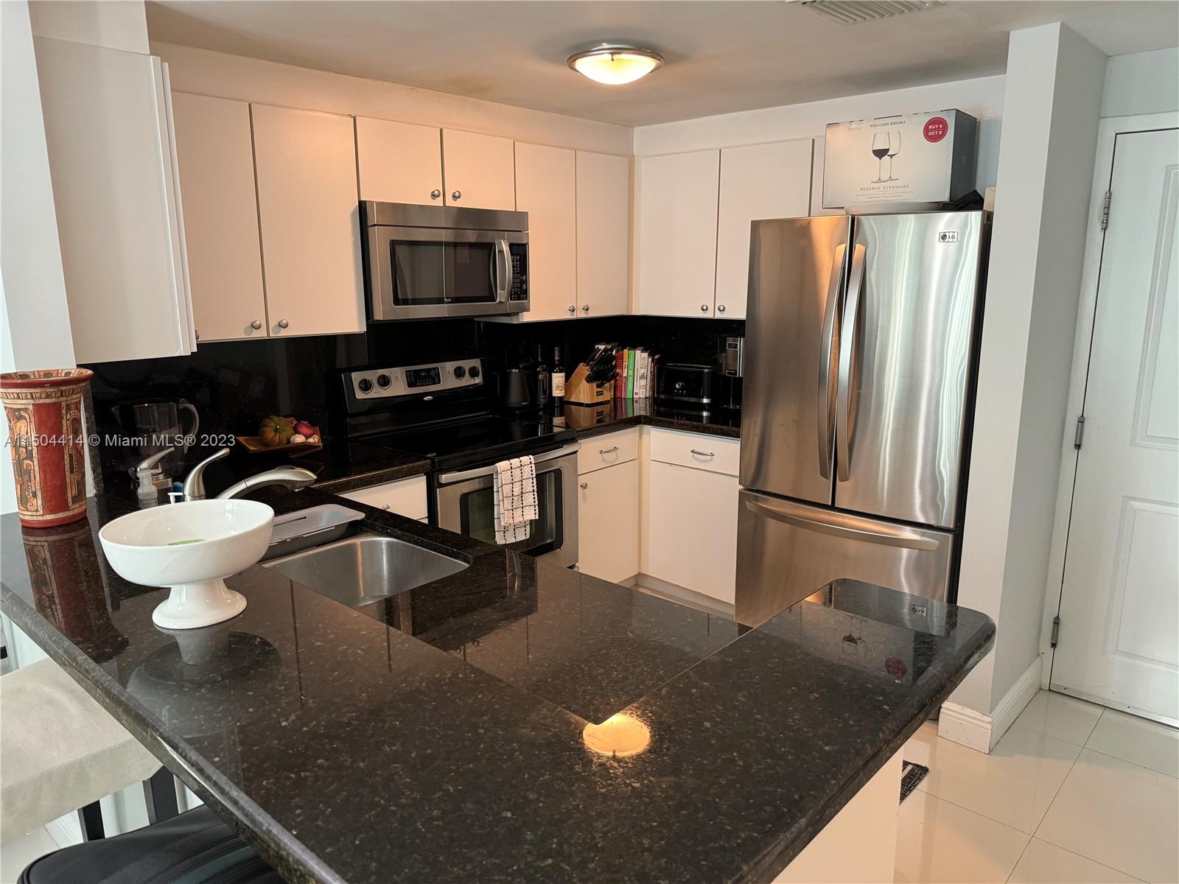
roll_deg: +0.5
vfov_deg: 56.8
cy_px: 442
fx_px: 817
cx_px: 590
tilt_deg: -12.6
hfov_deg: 71.6
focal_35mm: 24
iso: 400
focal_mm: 6.86
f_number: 1.78
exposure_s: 1/60
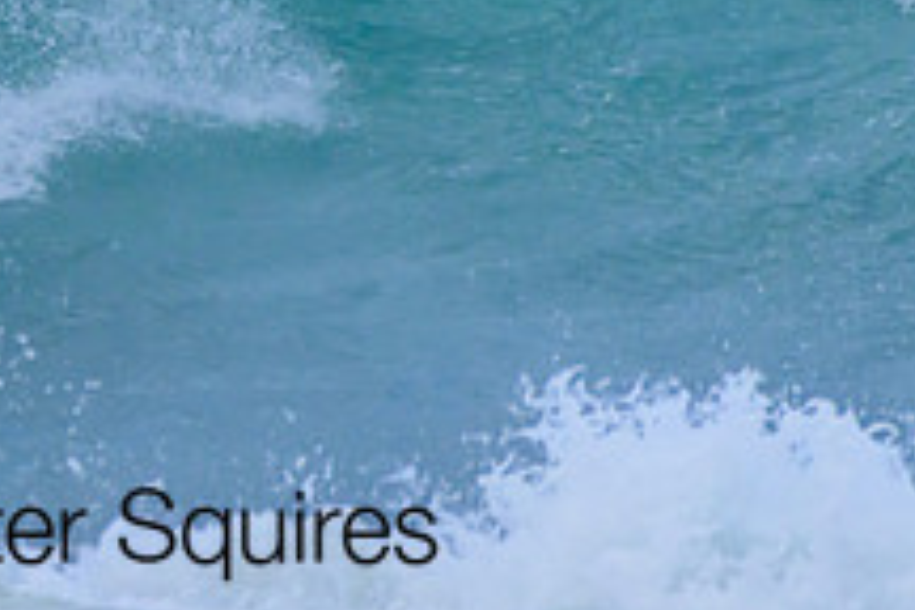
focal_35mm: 2680
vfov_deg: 0.5
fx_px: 68111
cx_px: 110
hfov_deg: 0.8
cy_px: -176
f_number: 11
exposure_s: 1/2500
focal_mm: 1000
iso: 2200
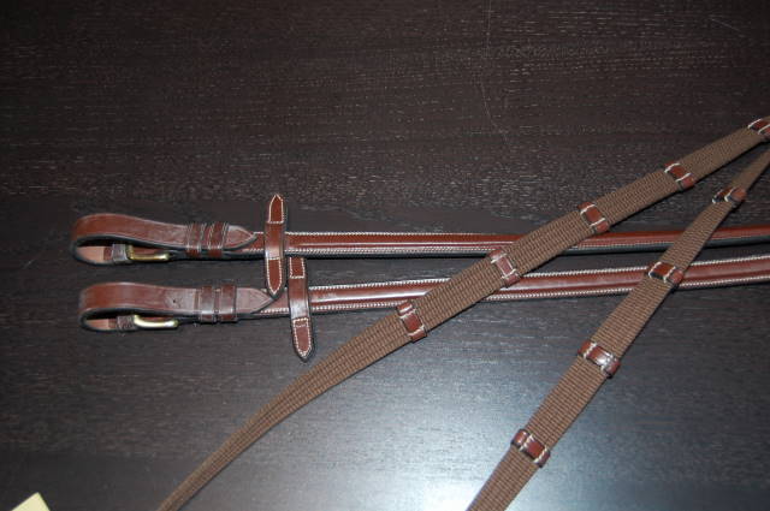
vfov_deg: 34.1
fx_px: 833
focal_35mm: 39
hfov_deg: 49.6
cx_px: 385
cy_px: 256
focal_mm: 26
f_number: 4.2
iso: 400
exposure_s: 1/60
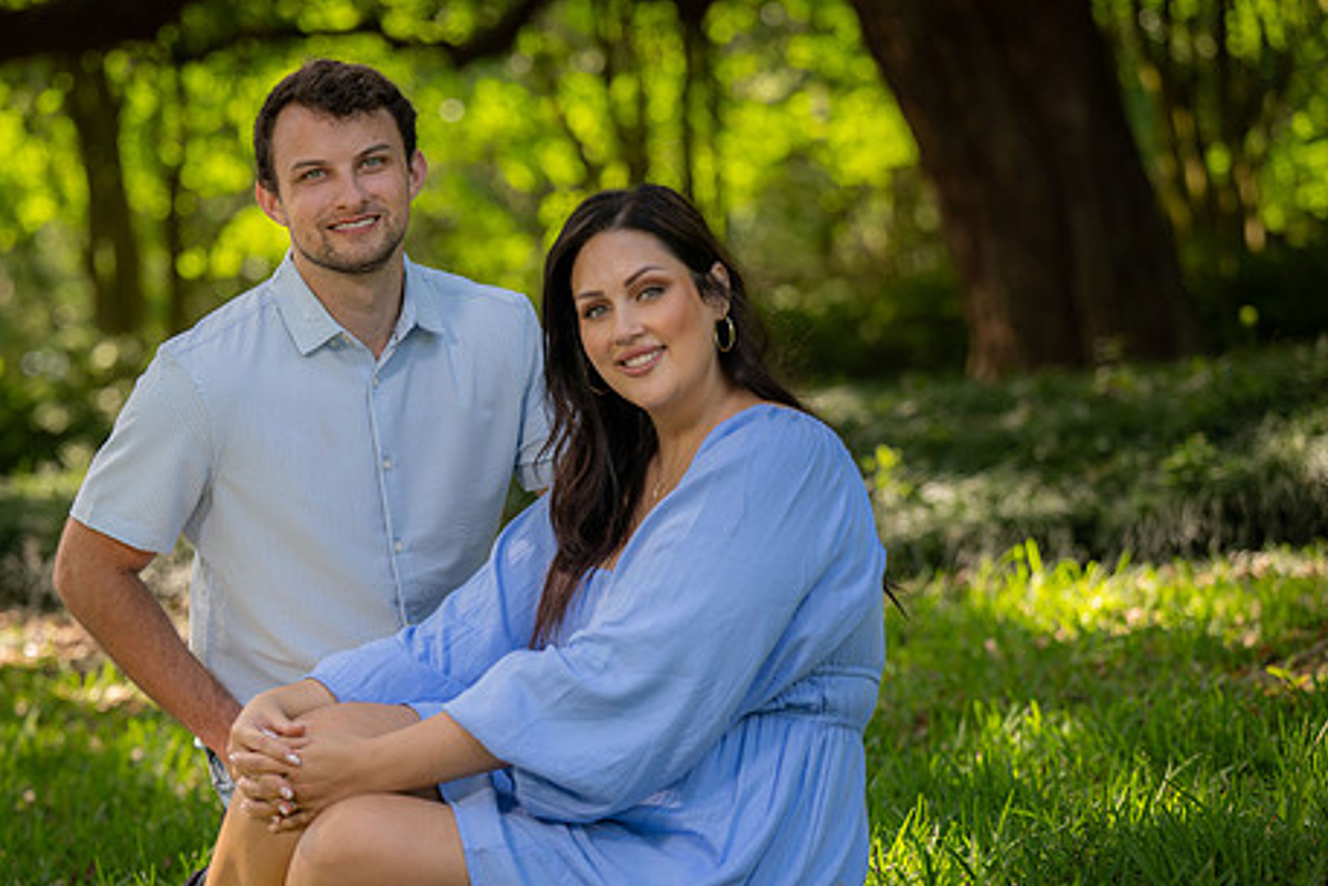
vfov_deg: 11.2
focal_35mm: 123
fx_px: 4539
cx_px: 564
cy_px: 495
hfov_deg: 16.6
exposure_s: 1/125
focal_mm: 97
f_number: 3.2
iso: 100
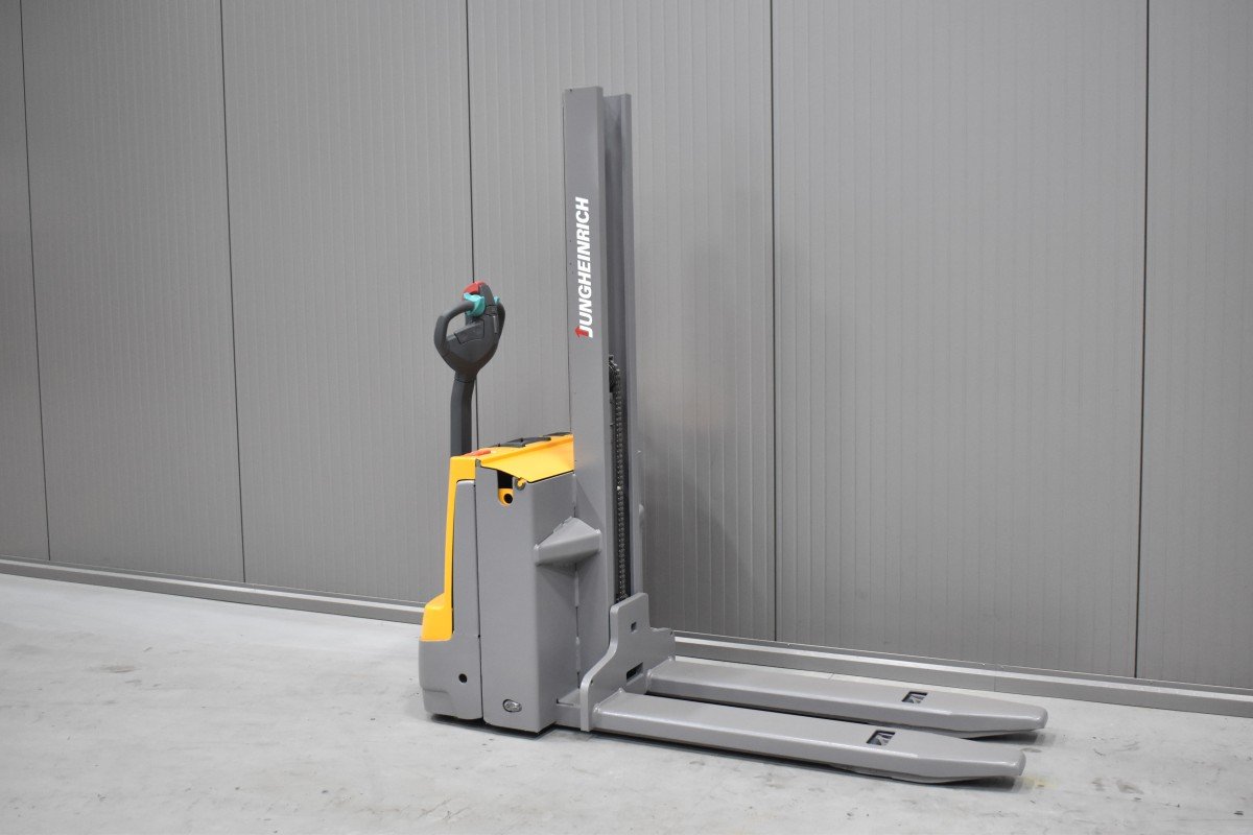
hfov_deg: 51.3
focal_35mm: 38
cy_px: 418
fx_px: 1305
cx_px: 626
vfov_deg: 35.5
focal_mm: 25
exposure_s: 1/60
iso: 1600
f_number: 4
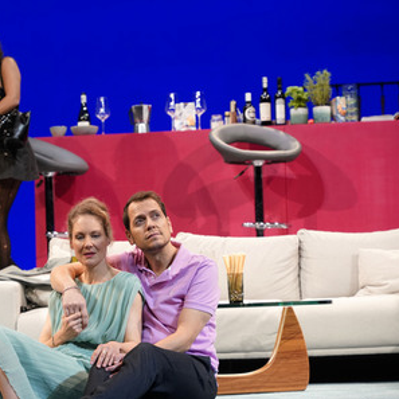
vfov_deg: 10.6
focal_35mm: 165
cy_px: 200
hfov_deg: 10.6
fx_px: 2152
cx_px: 126
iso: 1600
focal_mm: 128
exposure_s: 1/250
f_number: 5.6
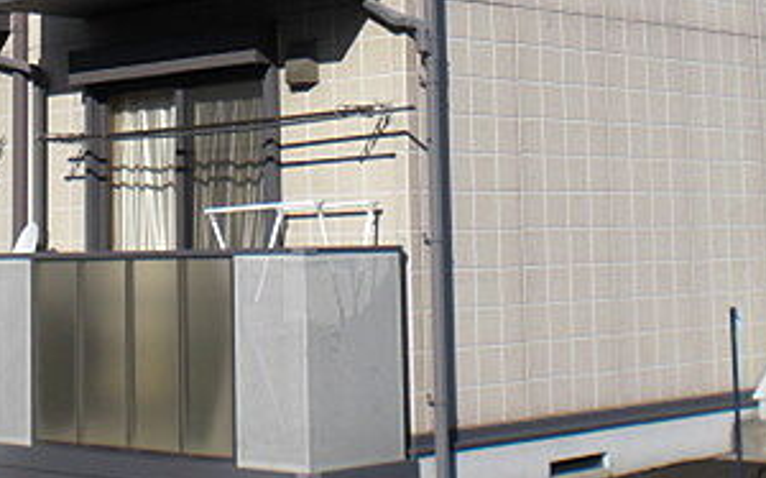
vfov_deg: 14.7
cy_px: -87
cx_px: 273
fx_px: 1794
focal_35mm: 86
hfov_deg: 24.0
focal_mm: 6.3
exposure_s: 1/500
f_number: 5.6
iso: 64
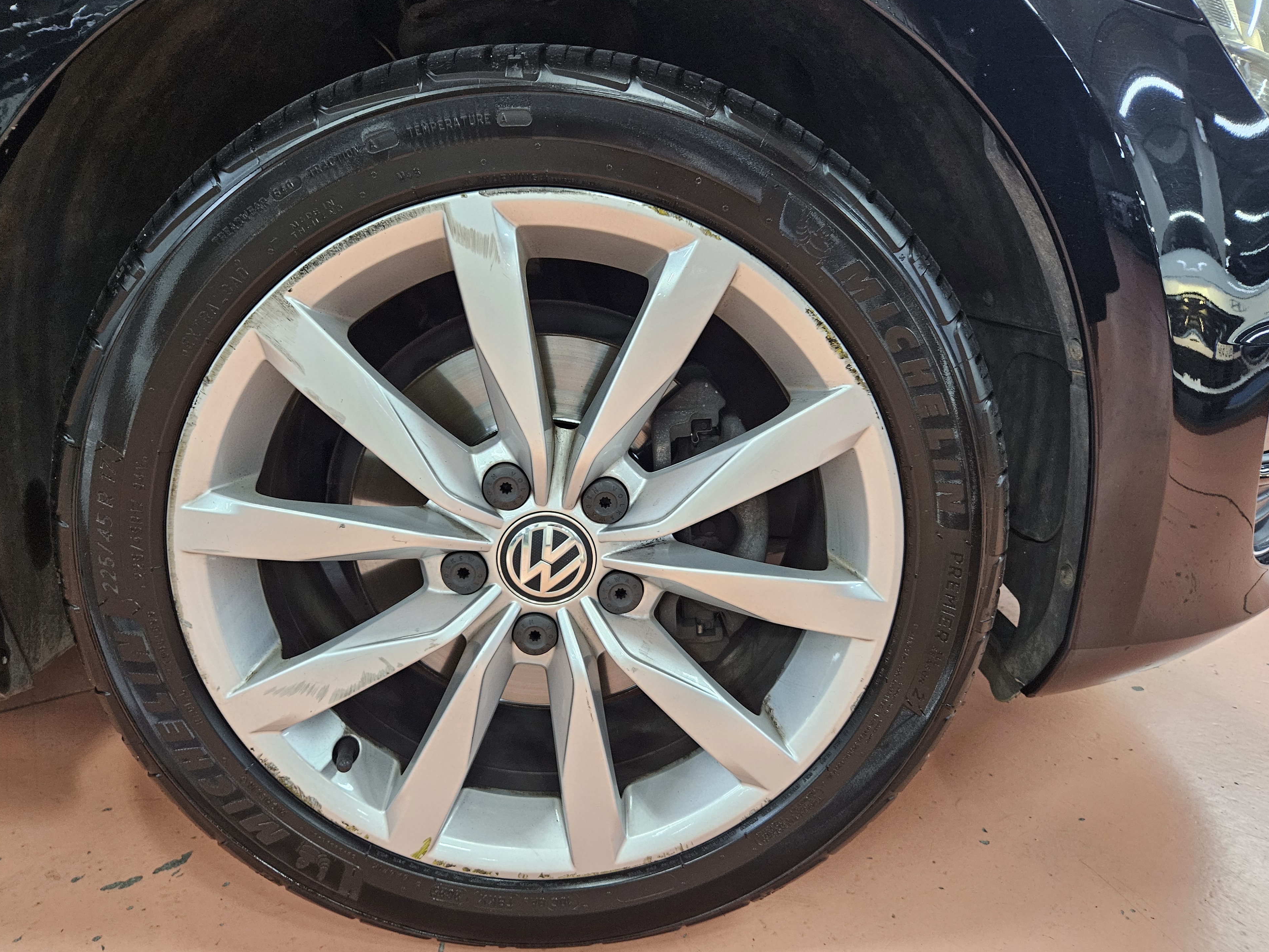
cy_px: 477
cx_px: 622
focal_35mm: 24
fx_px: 880
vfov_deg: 56.8
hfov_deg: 71.6
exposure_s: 1/120
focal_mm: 5.4
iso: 500
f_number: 1.8
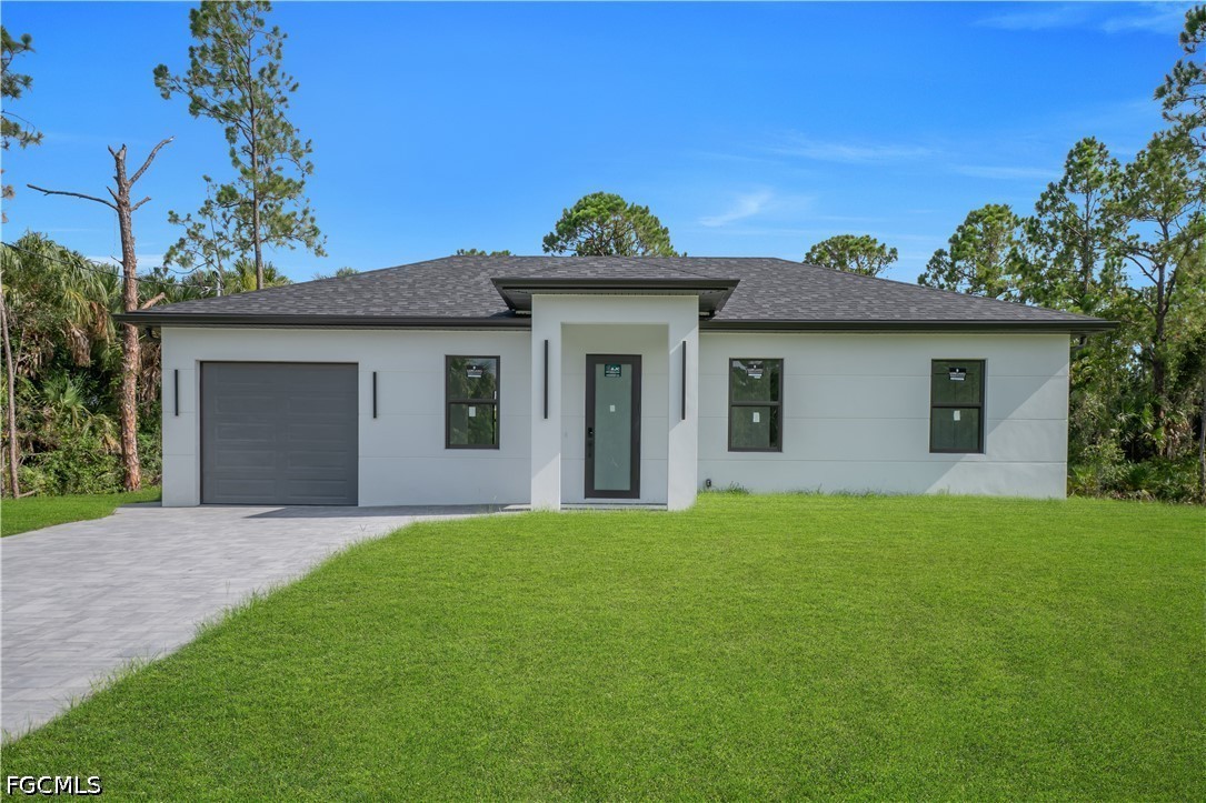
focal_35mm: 30
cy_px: 402
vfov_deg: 43.6
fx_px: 1005
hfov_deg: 61.9
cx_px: 603
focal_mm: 20
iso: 100
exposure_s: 1/250
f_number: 8
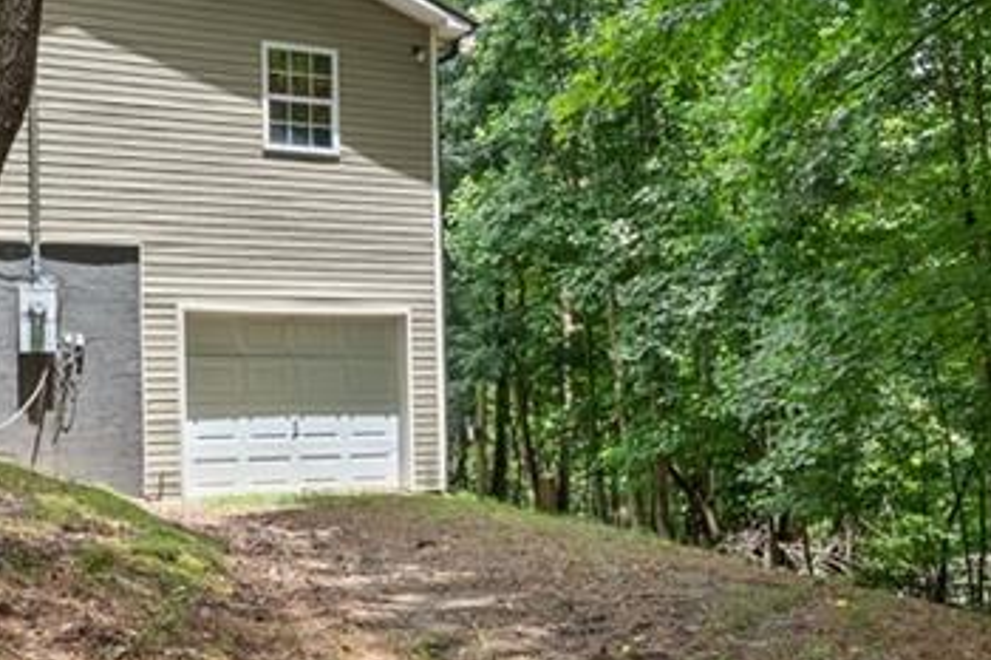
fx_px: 1128
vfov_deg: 32.6
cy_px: 372
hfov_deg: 47.1
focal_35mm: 41
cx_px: 385
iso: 800
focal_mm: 14
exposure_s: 1/500
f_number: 7.1
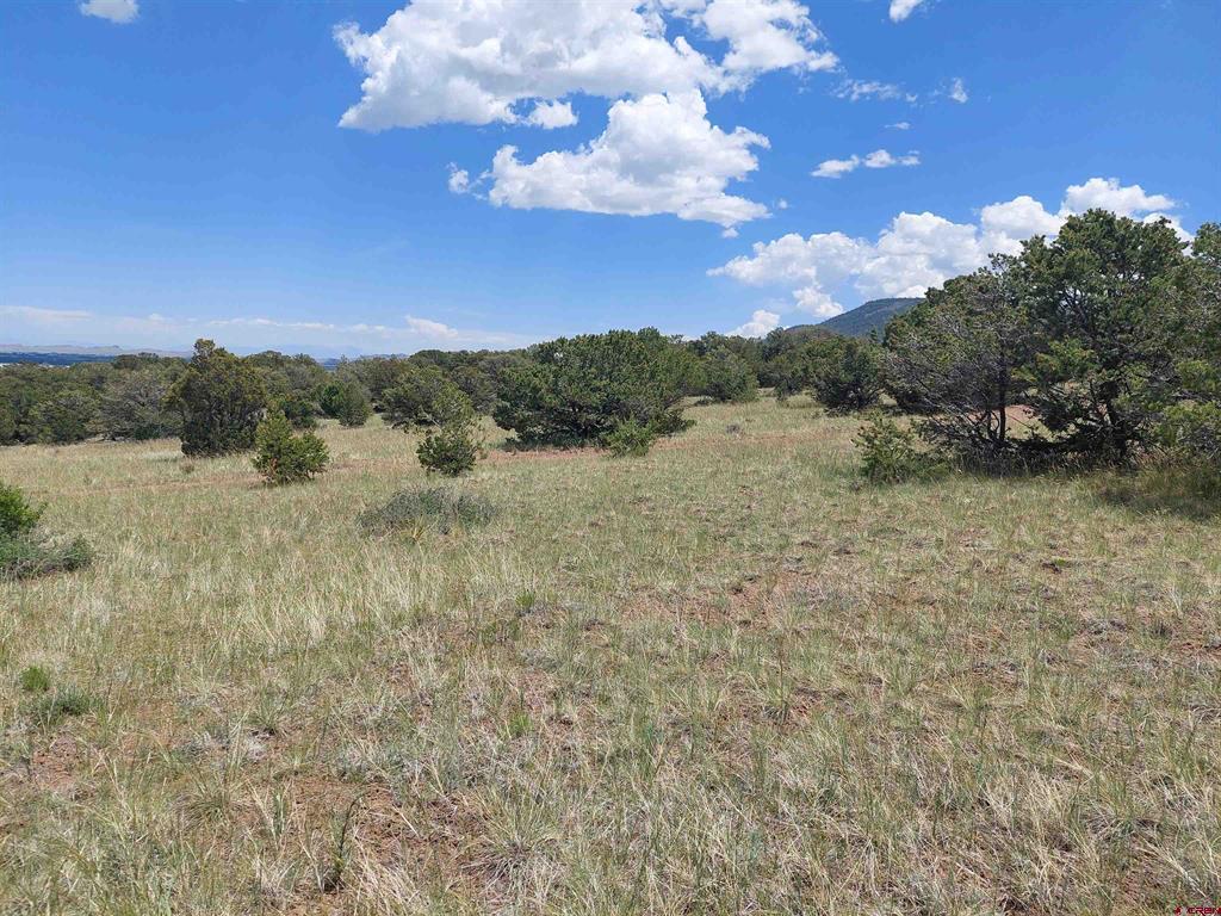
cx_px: 610
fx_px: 847
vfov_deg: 56.8
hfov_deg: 71.6
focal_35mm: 24
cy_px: 458
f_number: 1.8
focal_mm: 5.23
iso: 40
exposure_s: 1/2113
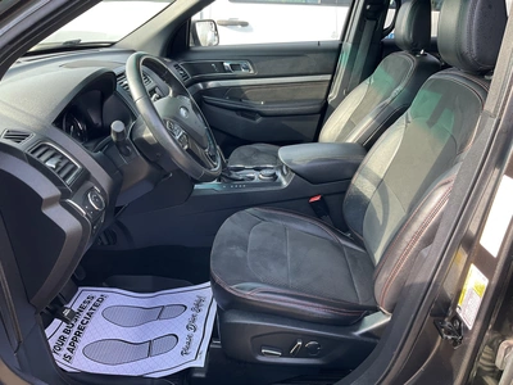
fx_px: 430
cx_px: 256
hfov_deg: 61.7
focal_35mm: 29
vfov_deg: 48.2
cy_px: 192
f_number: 1.8
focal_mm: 3
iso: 40
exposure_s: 1/122
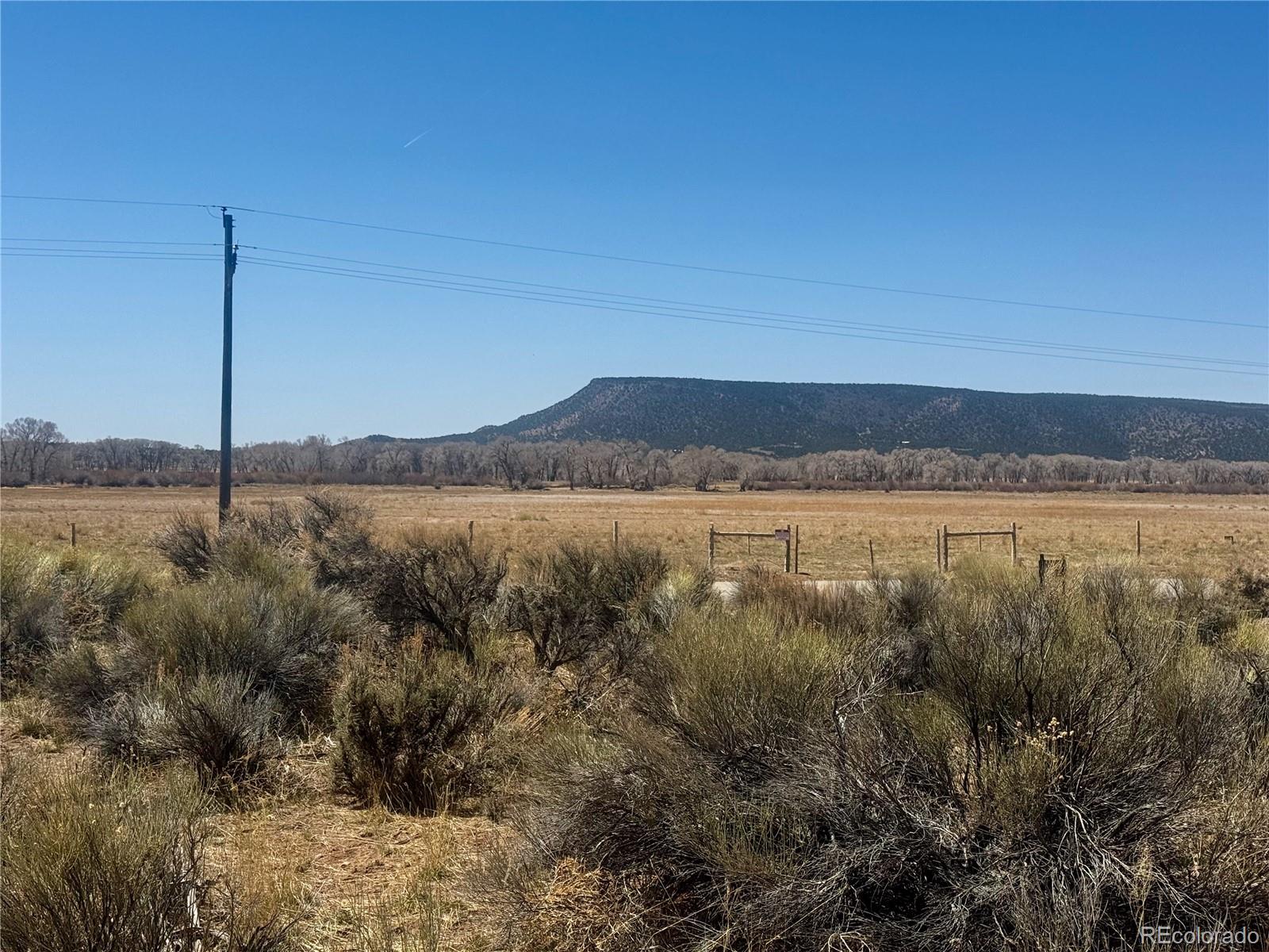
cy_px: 476
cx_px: 634
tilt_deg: -1.8
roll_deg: -0.4
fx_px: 1760
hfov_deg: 39.7
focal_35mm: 48
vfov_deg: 30.3
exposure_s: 1/5376
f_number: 1.78
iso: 64
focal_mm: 6.76
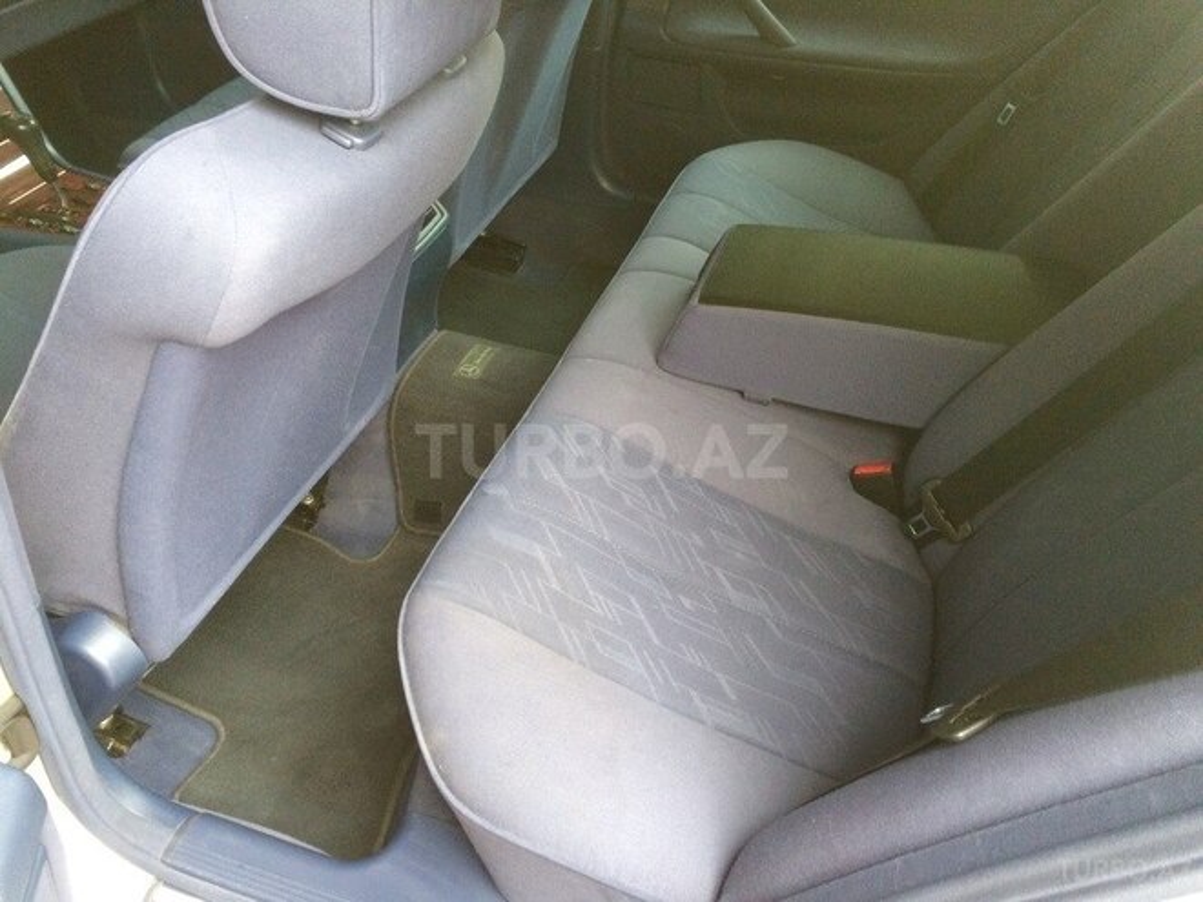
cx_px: 602
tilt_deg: -39.6
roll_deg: +2.8
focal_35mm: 29
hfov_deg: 61.7
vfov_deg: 48.2
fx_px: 1008
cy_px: 451
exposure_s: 1/33
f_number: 2.2
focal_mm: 4.15
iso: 64
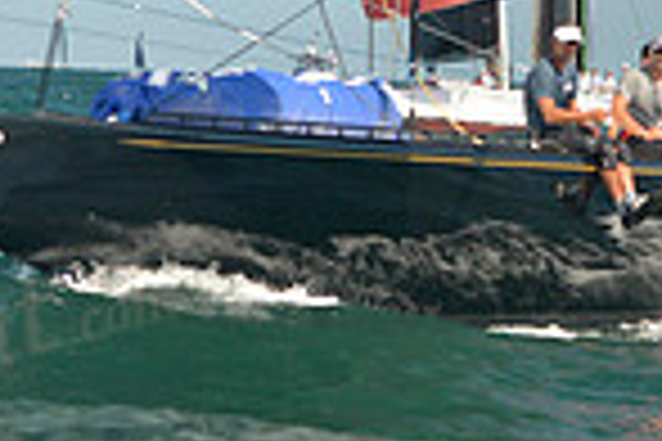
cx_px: 414
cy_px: 70
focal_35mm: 339
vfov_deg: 4.1
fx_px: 6233
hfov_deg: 6.1
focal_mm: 86
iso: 400
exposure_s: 1/1250
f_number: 5
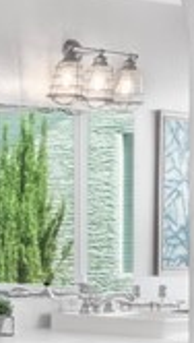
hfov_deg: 5.5
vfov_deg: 16.4
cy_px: 242
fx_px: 1183
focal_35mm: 130
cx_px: -902
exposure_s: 1/6
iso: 400
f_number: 8
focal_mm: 19
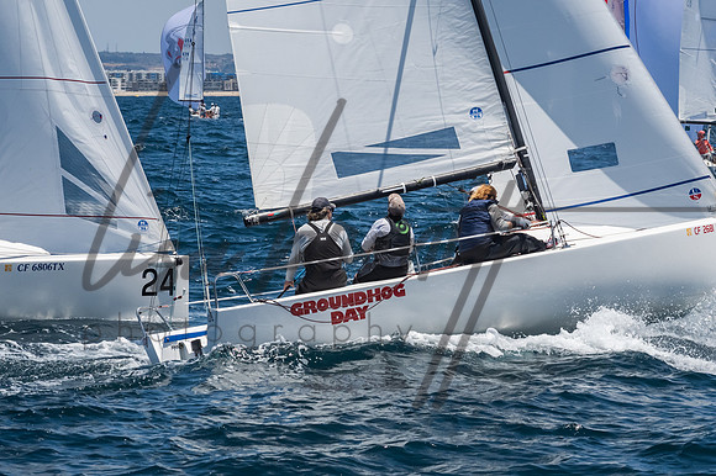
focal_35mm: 193
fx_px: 3829
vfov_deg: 7.1
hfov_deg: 10.7
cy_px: 238
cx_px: 347
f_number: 14
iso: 640
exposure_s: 1/1600
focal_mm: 122
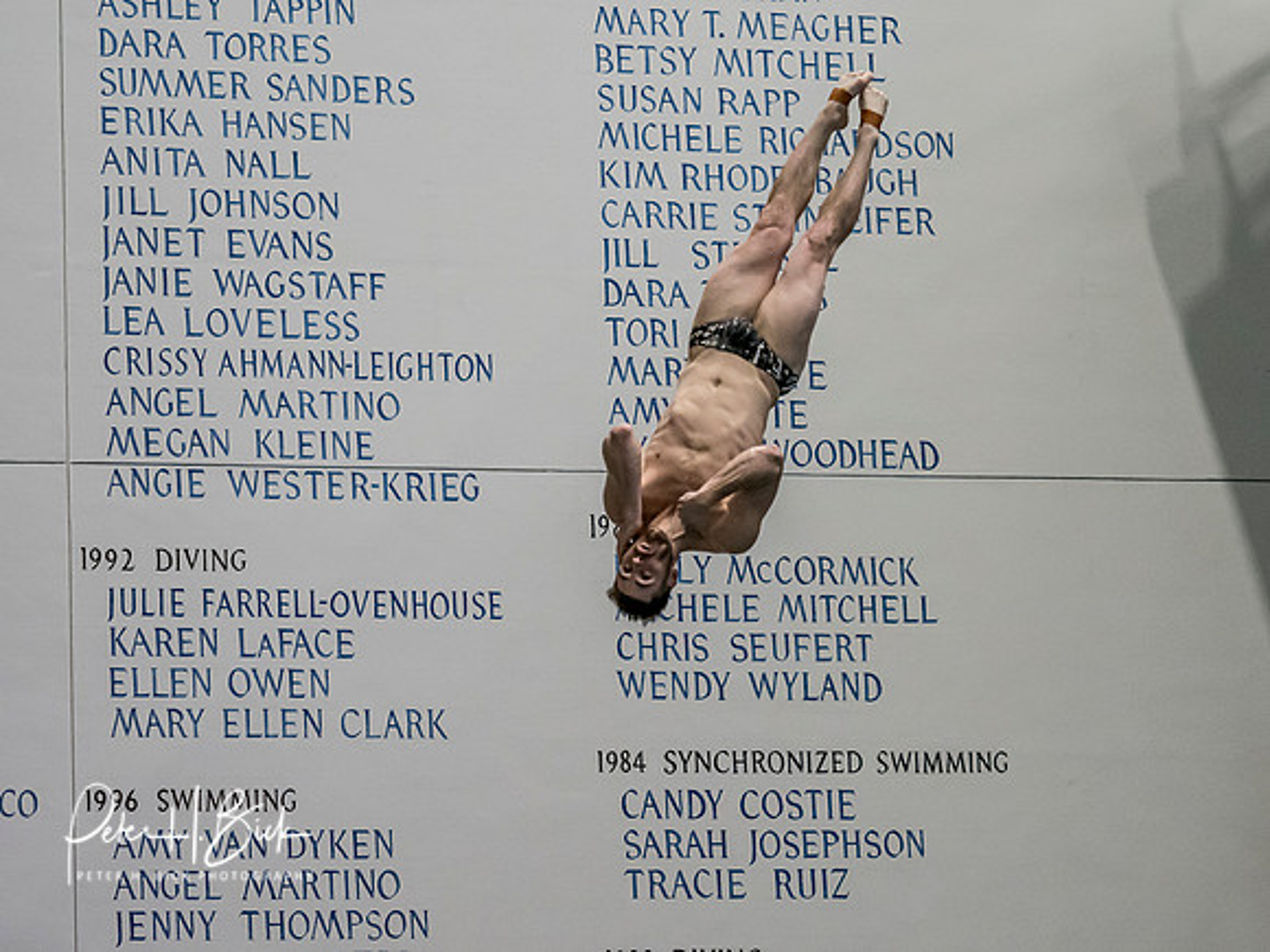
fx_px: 6044
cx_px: 697
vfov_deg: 9.0
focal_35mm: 165
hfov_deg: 12.0
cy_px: 496
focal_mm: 75
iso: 4000
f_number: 2.8
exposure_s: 1/1600
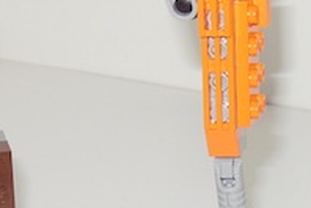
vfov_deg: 6.7
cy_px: 212
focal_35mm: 203
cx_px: 209
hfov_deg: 10.1
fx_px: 1754
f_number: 3.8
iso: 125
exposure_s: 1/30
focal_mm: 7.7
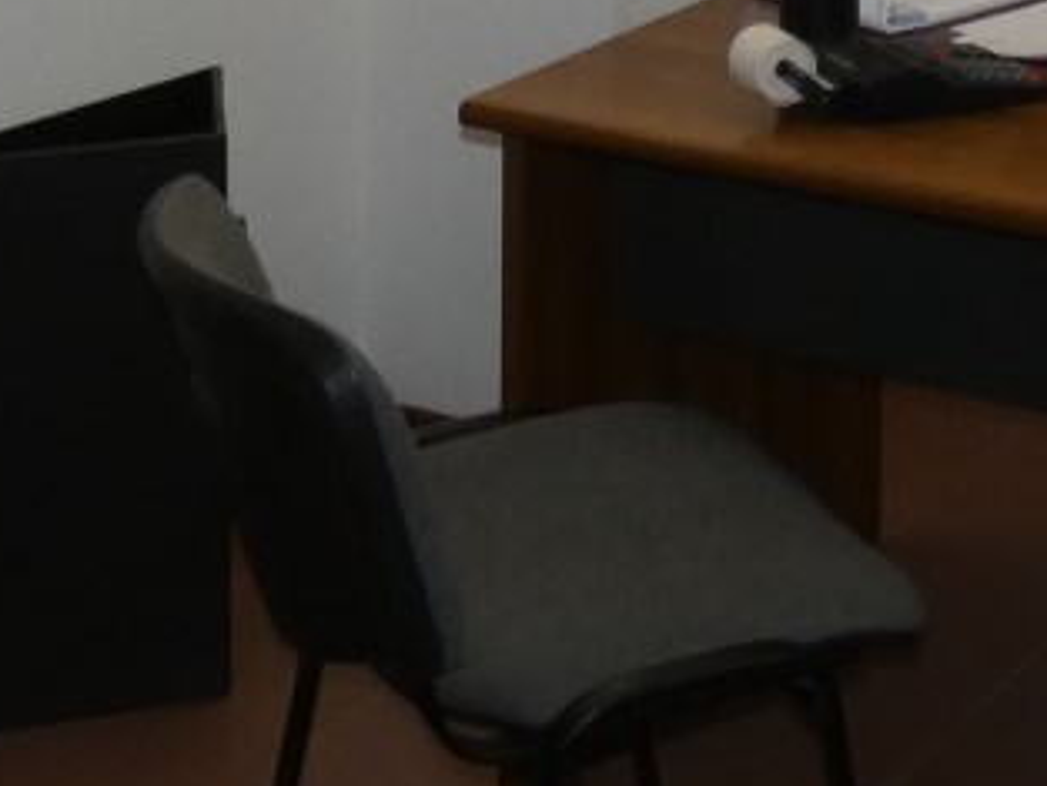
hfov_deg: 20.4
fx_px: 2784
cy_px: -736
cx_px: 1127
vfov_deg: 13.9
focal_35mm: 92
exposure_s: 1/60
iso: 200
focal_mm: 3.6
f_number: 2.8
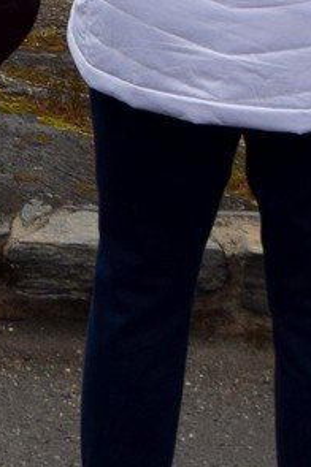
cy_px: -545
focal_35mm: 242
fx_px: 3143
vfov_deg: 8.0
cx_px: -424
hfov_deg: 5.5
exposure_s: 1/320
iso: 200
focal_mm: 22
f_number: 9
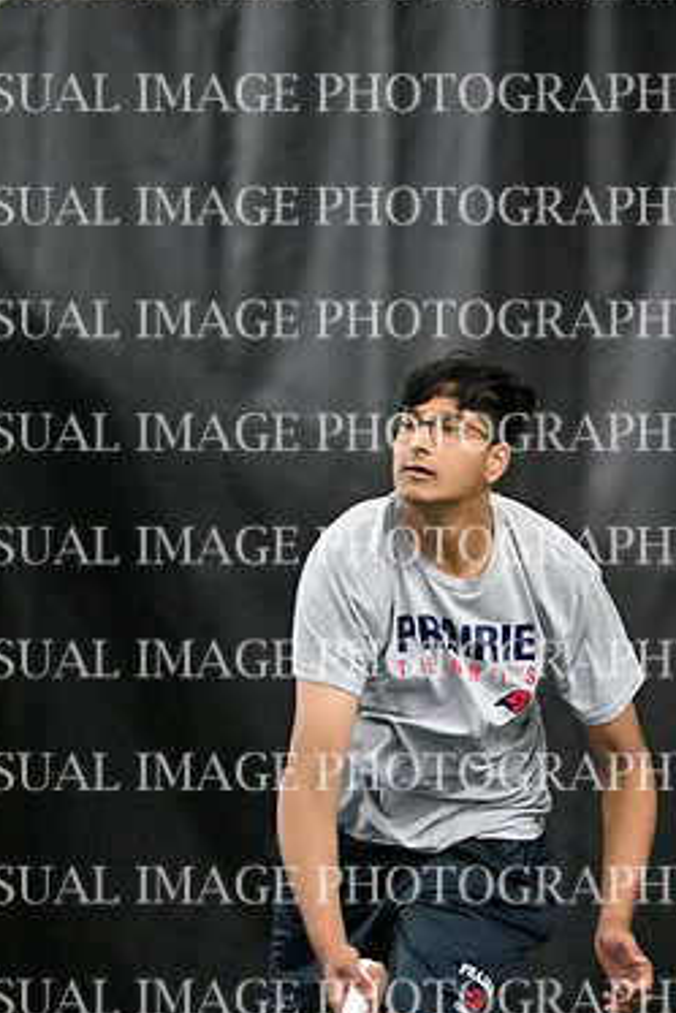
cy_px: 489
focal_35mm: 362
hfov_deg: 3.8
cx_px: 301
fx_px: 10186
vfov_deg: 5.7
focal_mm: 300
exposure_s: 1/1000
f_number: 2.8
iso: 10000
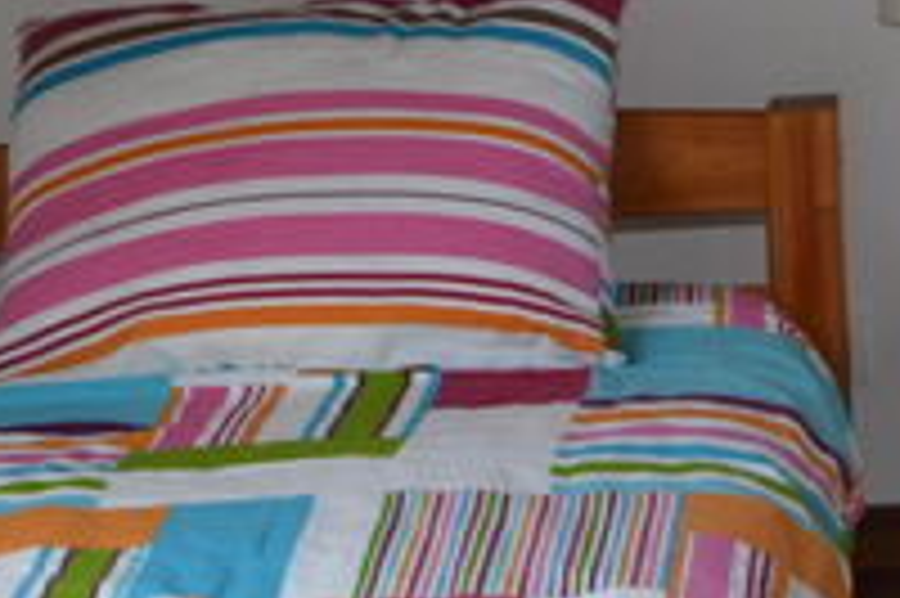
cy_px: 1095
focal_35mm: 135
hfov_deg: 15.1
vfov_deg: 9.6
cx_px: 135
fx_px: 3372
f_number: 4
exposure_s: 1/125
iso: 320
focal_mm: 18
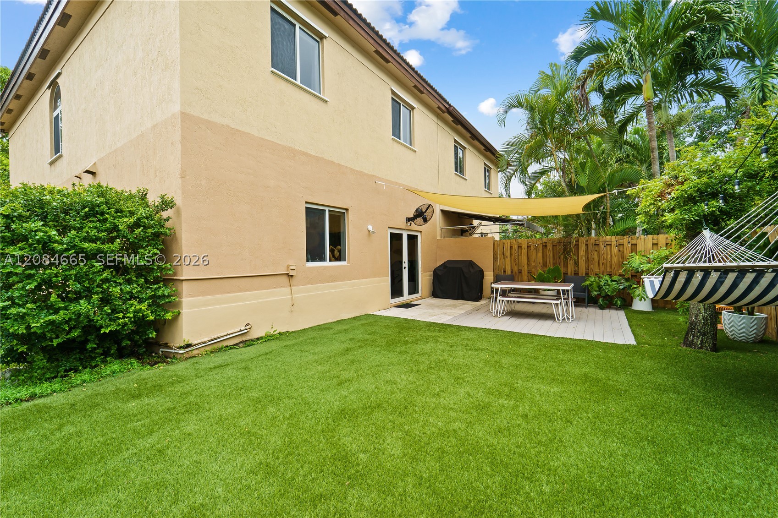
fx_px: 303
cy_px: 259
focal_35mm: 14
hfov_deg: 104.3
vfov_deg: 81.2
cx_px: 389
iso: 320
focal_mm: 14
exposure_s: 1/40
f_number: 11
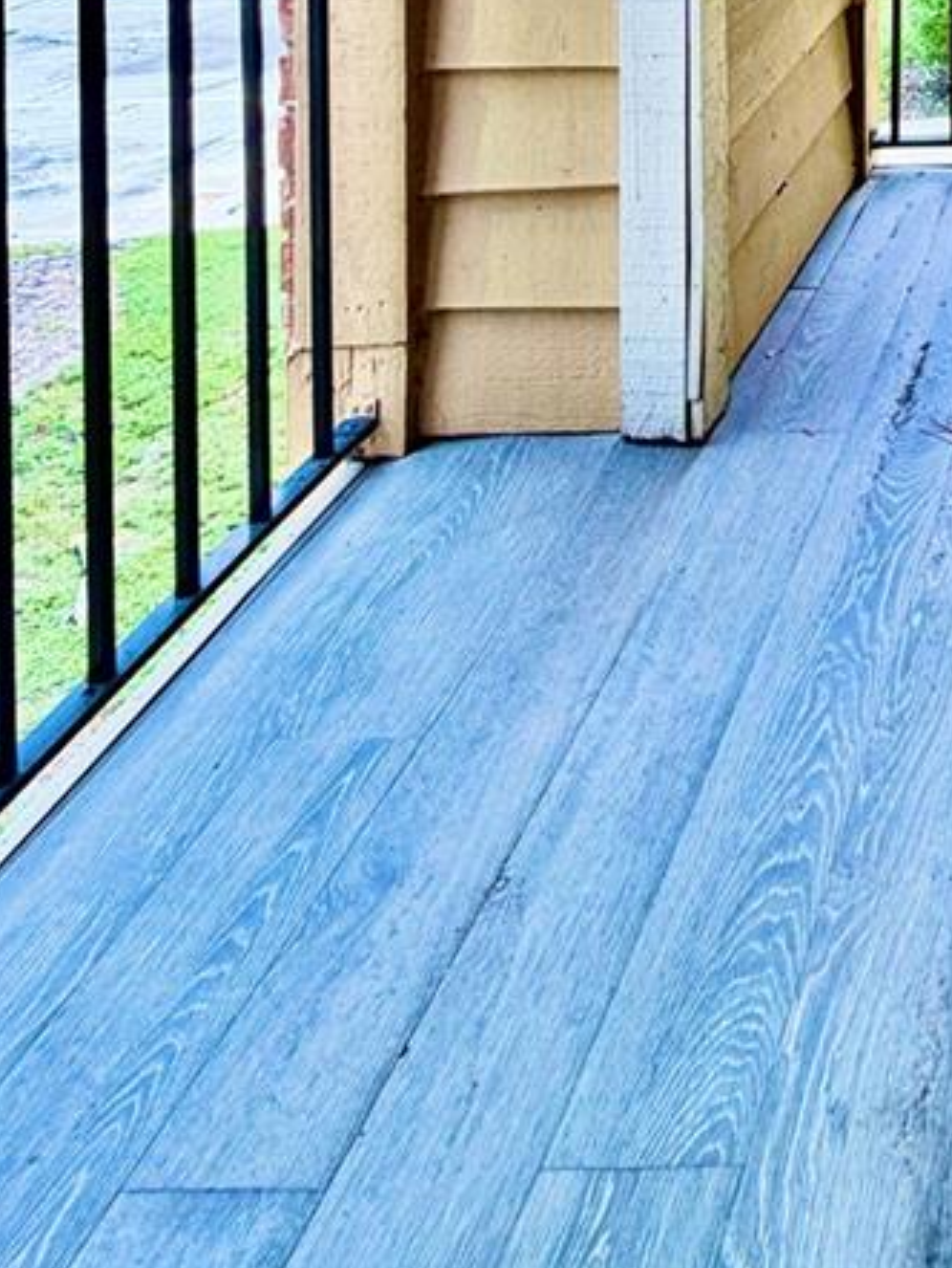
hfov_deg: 30.3
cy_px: -427
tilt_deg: +0.3
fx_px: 1392
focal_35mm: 38
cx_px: 1224
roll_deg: +0.1
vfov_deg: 33.5
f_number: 2.2
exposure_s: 1/120
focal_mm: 2.22
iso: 64
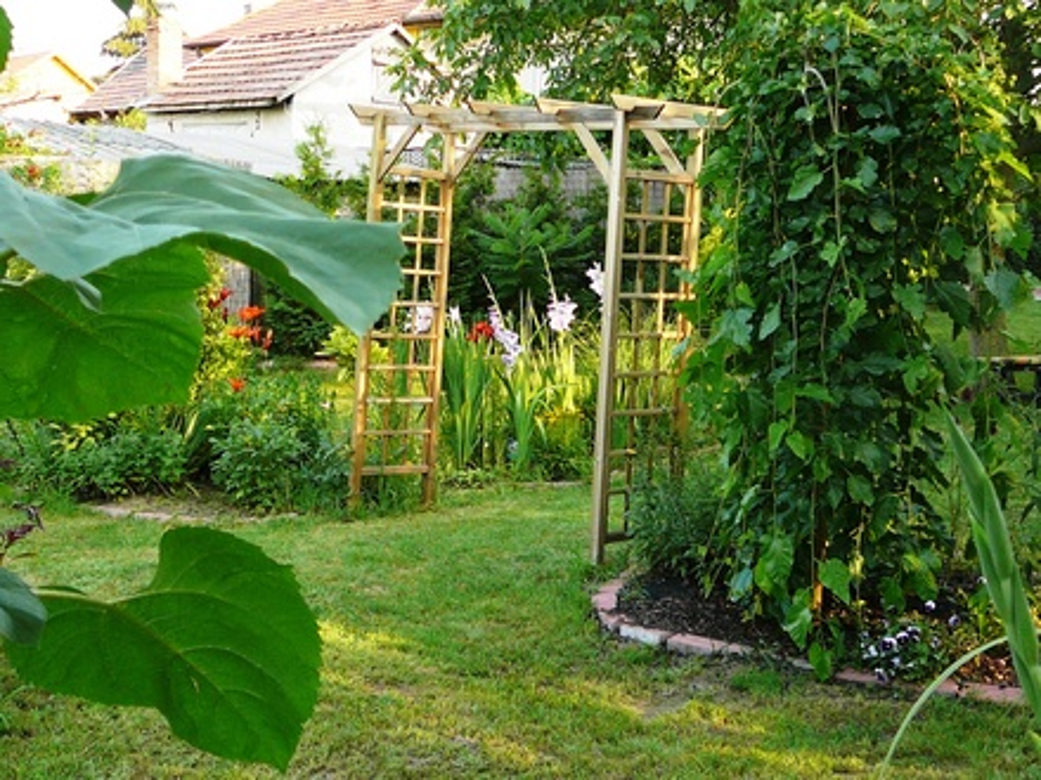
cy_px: 390
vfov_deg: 40.7
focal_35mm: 35
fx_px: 1053
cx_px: 520
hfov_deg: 52.6
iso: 80
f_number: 2.8
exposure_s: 1/100
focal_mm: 5.2
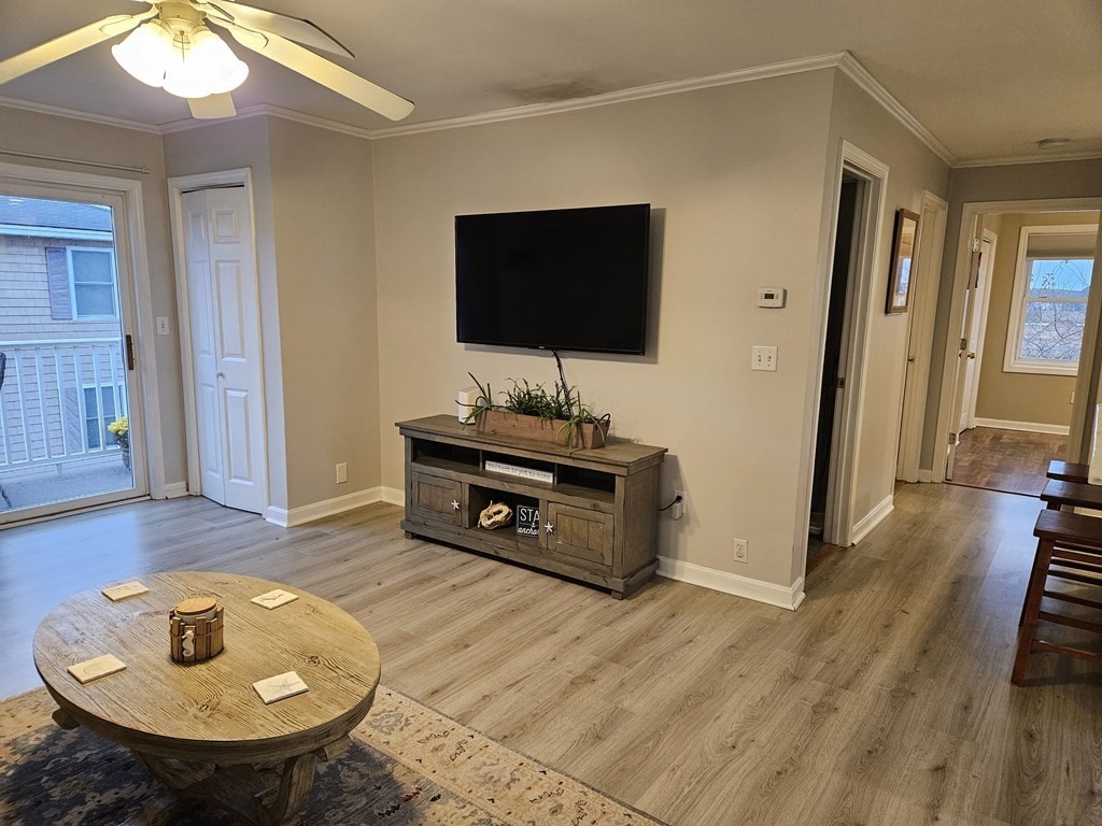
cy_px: 413
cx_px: 551
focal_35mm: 23
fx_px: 732
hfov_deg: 73.9
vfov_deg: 58.9
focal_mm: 5.4
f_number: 1.8
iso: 640
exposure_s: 1/120
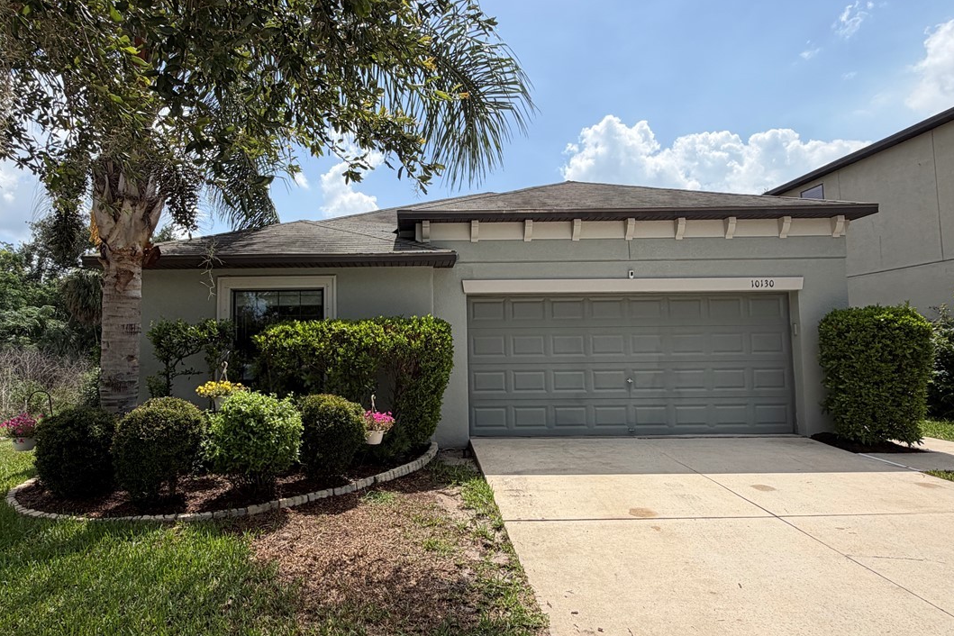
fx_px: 583
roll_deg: +1.2
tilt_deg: +4.7
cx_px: 415
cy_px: 304
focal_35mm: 22
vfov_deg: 57.2
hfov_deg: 78.2
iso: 20
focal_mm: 2.22
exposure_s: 1/1145
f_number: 2.2
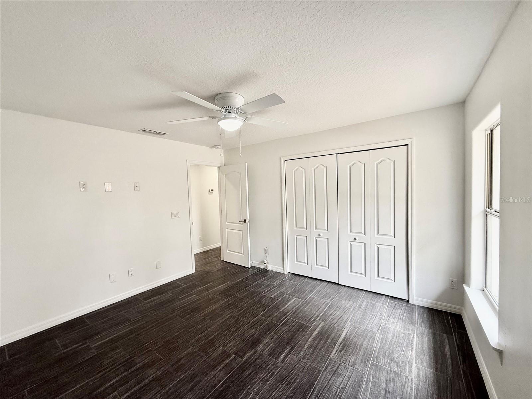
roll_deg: +1.8
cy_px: 200
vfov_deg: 85.7
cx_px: 266
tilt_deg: -1.7
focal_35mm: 14
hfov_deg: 102.1
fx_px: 215
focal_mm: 2.22
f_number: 2.2
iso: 125
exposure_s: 1/99
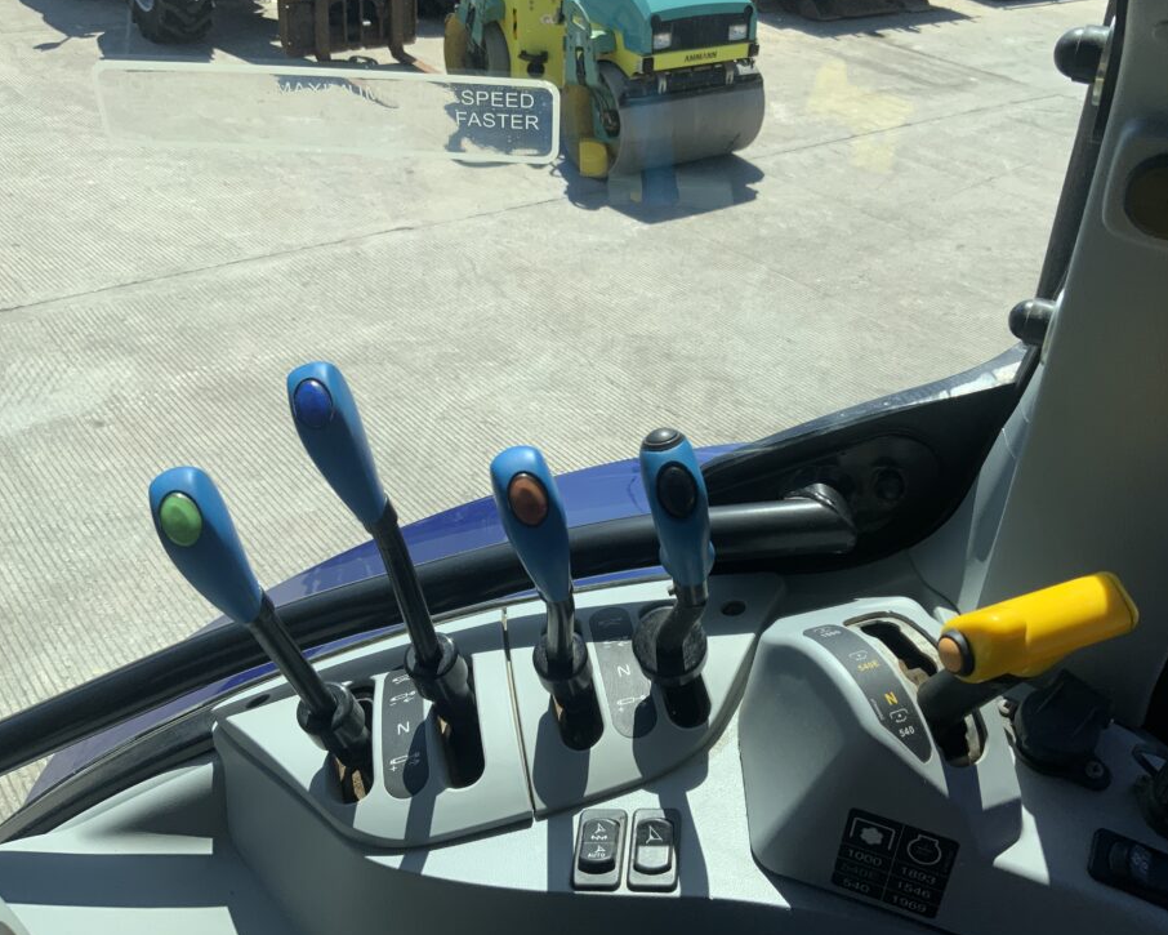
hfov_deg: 55.6
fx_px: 1106
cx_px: 630
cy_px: 457
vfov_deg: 45.8
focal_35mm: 32
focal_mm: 3
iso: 16
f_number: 1.8
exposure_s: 1/1342
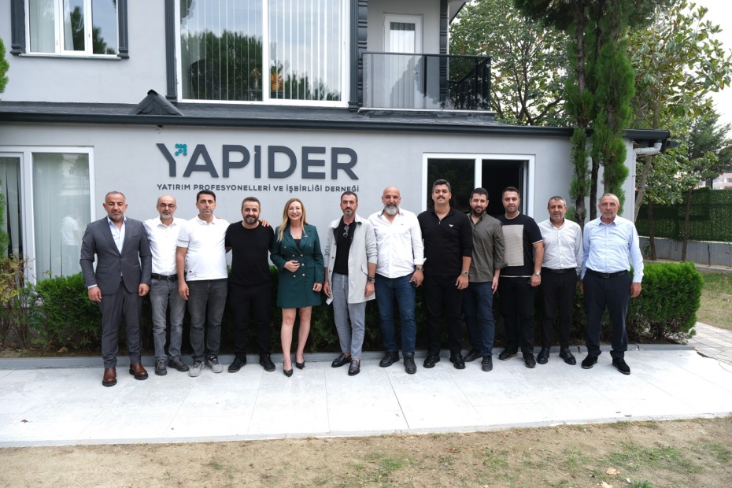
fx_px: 488
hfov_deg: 73.7
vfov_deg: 53.1
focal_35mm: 24
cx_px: 366
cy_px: 244
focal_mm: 16
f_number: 3.6
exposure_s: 1/125
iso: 125
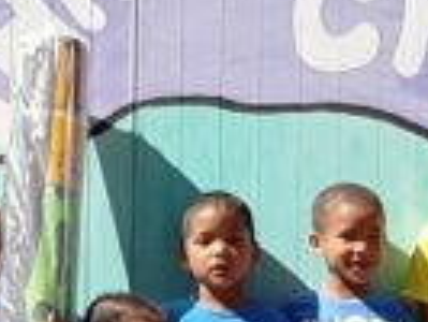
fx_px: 1856
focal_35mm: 150
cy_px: 541
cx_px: 212
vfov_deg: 9.5
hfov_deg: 13.2
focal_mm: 4.2
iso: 50
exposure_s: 1/2104
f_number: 1.7
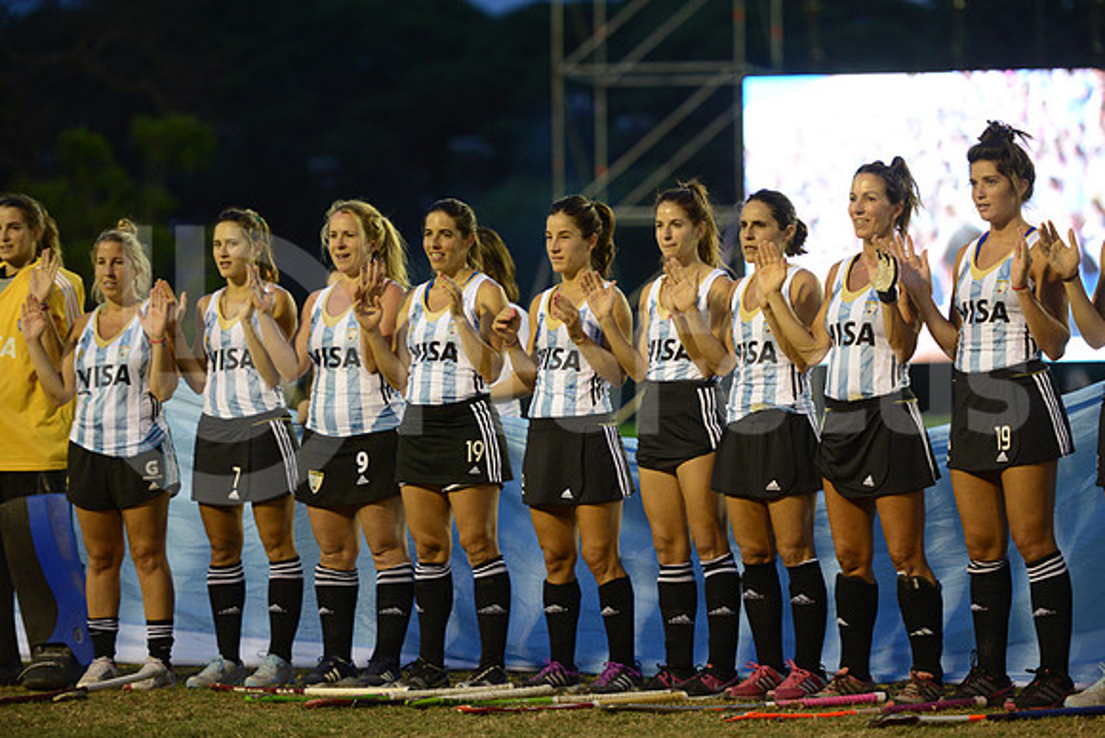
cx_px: 552
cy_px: 369
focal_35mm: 170
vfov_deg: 8.1
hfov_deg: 12.1
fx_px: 5219
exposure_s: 1/400
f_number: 2.8
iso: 2000
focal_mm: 170
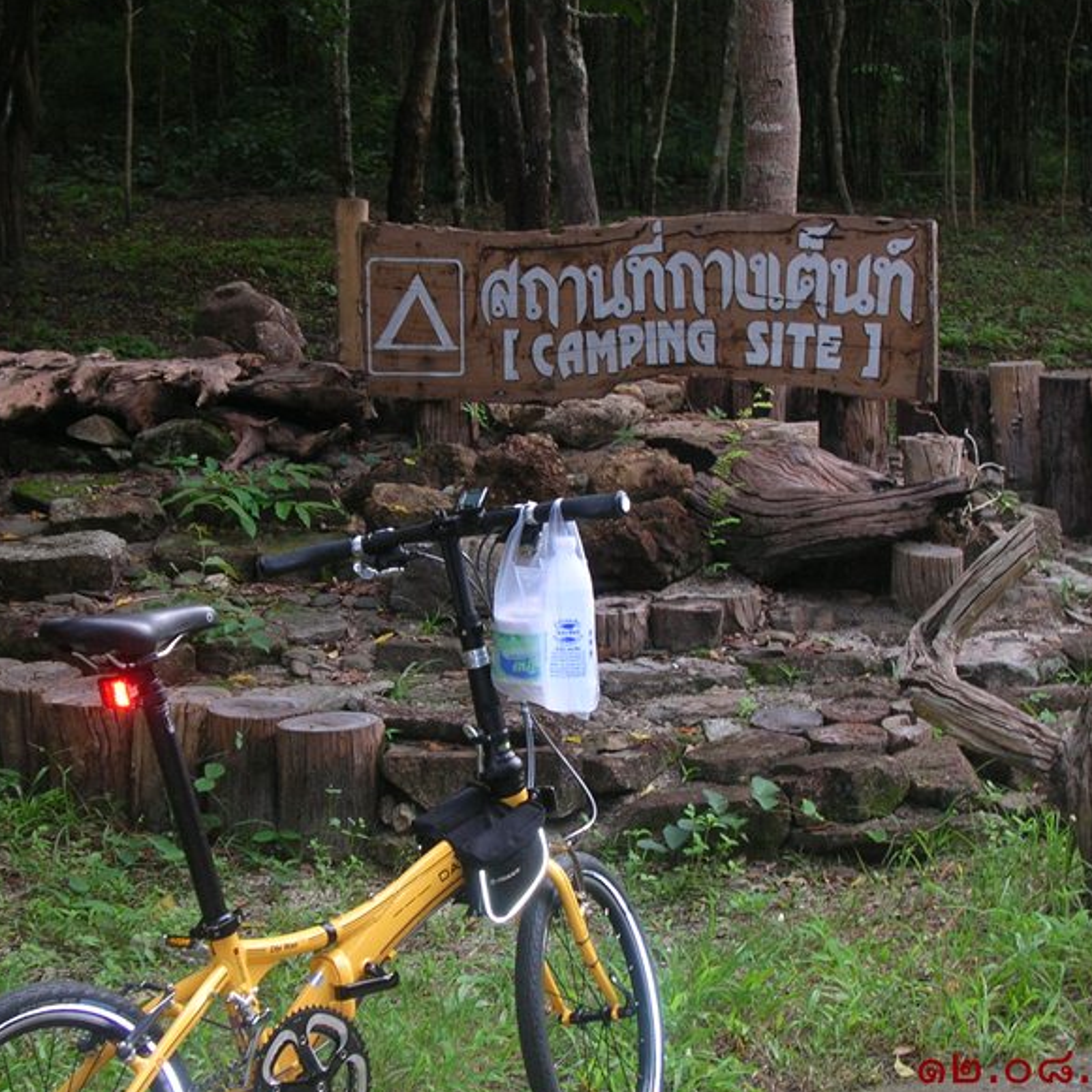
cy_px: 538
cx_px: 430
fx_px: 2820
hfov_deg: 21.9
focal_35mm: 79
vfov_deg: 21.9
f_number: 3.7
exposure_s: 1/30
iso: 50
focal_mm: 10.9
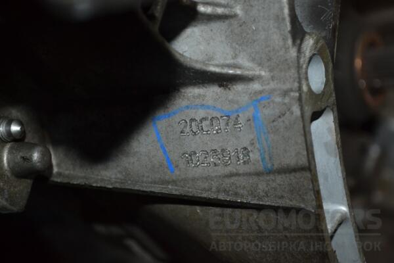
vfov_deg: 16.6
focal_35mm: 82
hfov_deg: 24.6
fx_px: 903
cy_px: 132
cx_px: 197
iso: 1000
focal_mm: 55
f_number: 7.1
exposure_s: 1/60
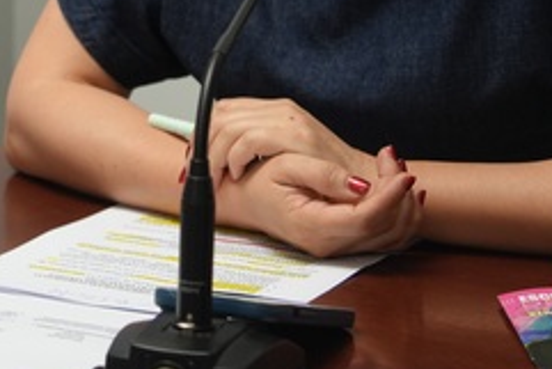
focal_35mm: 169
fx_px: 2593
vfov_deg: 8.0
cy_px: -123
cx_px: 30
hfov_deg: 12.0
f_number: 4
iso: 1250
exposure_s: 1/160
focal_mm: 51
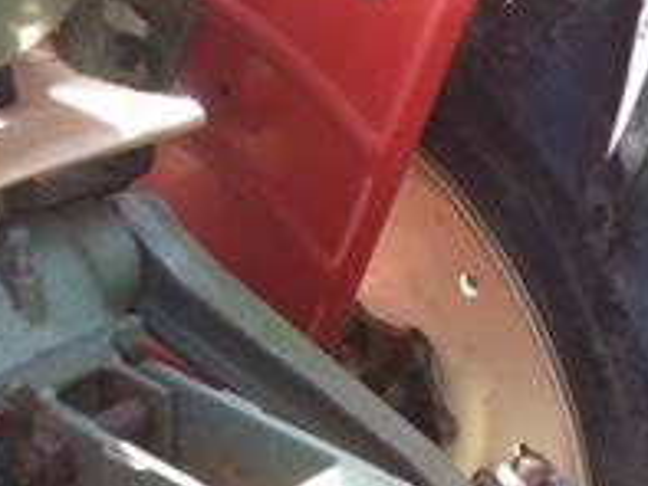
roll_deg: +2.9
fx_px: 1761
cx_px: 135
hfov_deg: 20.6
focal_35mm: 94
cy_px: 752
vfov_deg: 14.6
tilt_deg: -41.5
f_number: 2.2
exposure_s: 1/103
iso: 32
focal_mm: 4.15
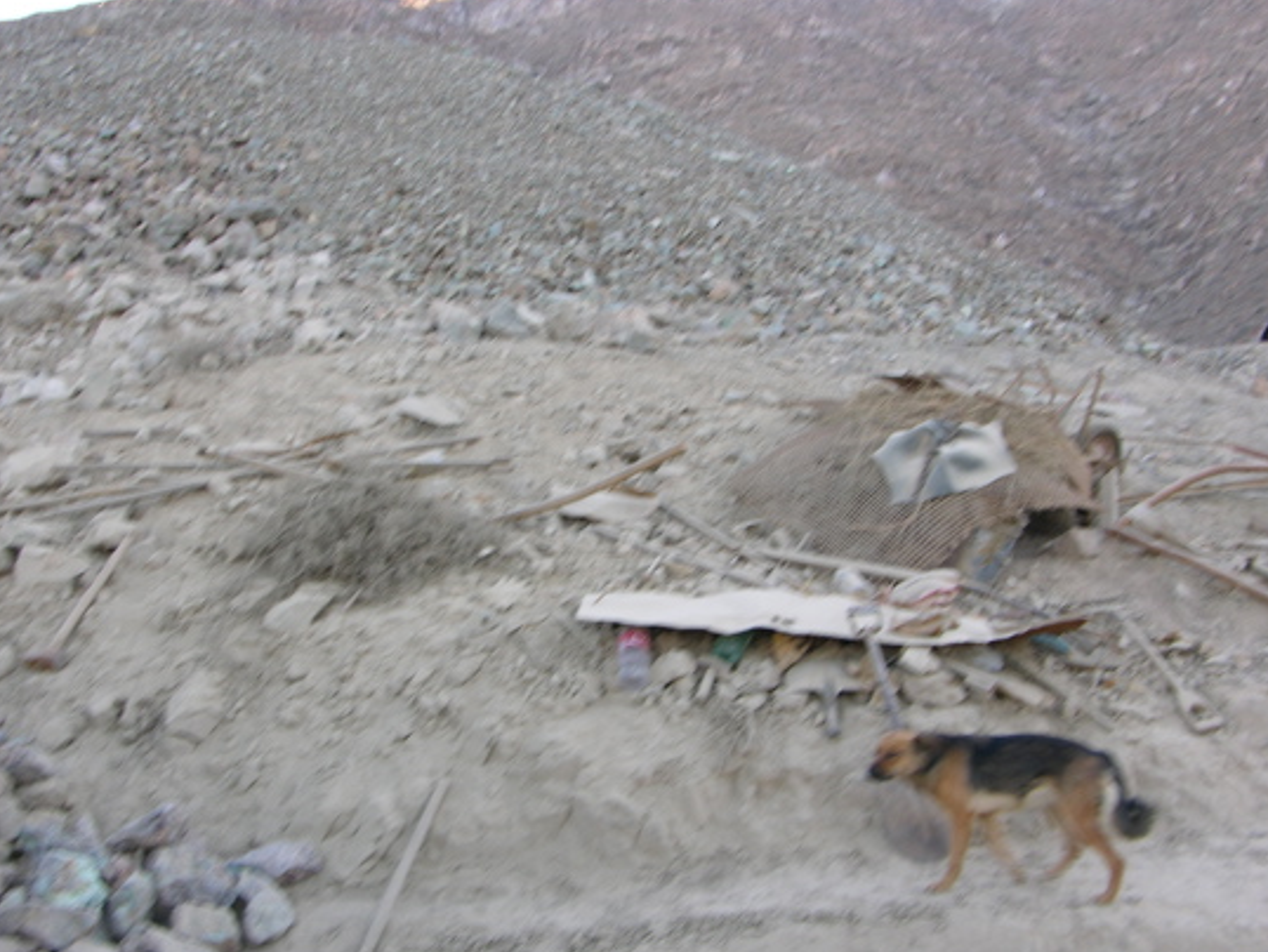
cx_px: 596
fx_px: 1612
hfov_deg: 42.9
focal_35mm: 44
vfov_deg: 32.9
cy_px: 511
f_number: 3.6
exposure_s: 1/57.6
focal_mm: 9.5
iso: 50
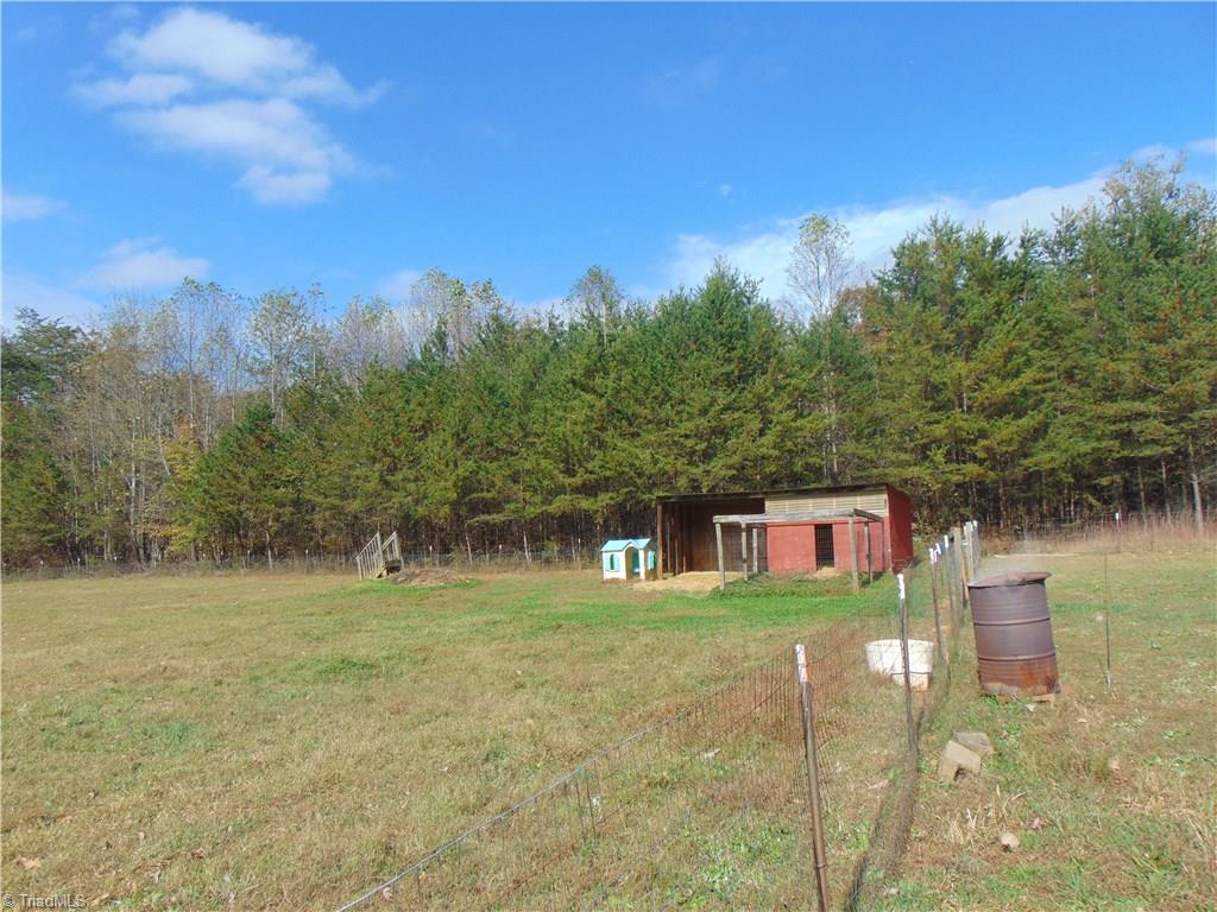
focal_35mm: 25
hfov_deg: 69.4
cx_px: 608
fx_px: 879
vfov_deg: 54.9
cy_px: 456
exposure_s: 1/200
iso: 80
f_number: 7.7
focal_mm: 4.5
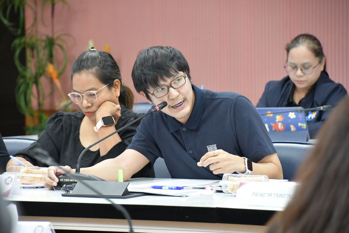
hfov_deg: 8.1
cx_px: 174
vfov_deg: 5.4
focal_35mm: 255
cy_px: 116
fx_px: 2472
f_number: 6
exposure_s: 1/125
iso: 4000
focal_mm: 170
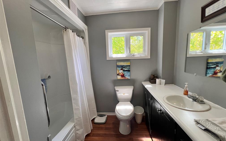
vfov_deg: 78.6
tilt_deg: -8.6
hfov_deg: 105.3
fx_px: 86
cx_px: 115
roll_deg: +2.4
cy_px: 74
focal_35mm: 14
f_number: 1.8
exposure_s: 1/120
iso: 125
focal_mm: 1.57
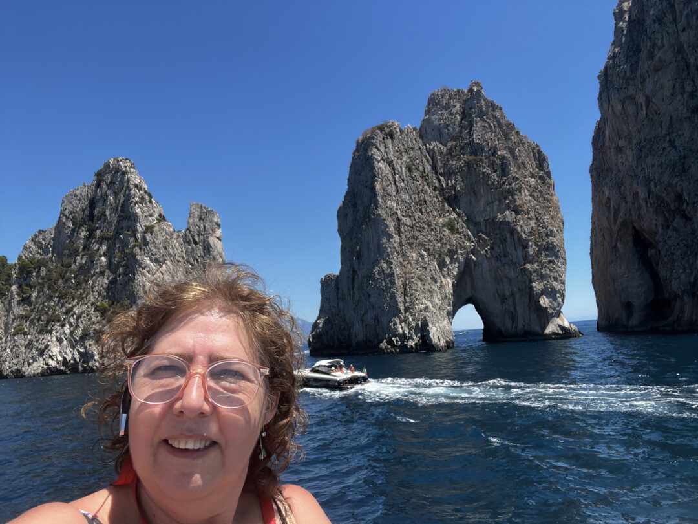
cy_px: 262
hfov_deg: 73.9
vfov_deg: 58.9
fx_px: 464
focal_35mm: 23
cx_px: 349
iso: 32
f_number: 2.2
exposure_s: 1/806
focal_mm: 2.71
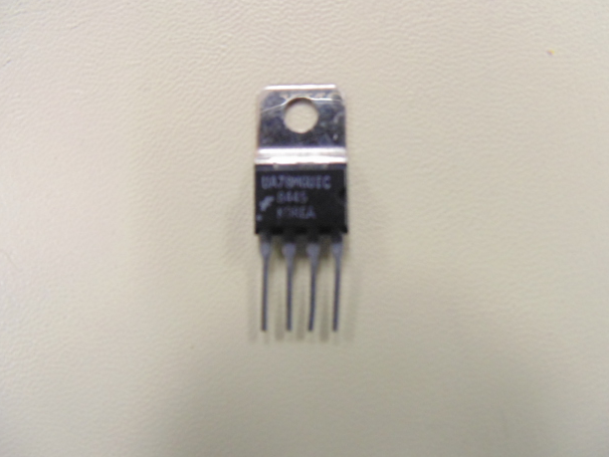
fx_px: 405
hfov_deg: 73.9
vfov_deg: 58.9
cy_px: 220
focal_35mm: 23
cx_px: 315
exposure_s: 1/30
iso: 400
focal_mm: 4
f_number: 3.1
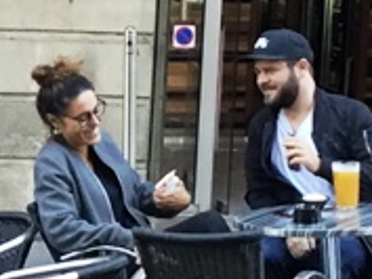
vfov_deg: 8.3
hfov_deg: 10.9
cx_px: -23
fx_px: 1925
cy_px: 29
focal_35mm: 179
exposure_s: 1/33
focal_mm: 3.3
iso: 50
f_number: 2.4
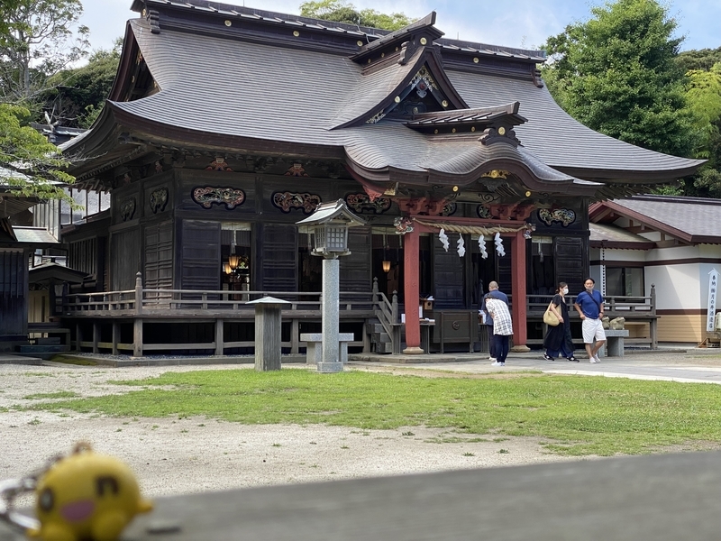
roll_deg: -0.3
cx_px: 360
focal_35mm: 52
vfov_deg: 28.0
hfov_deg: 36.8
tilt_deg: +3.0
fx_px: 1083
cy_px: 270
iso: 20
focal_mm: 6
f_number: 2
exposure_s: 1/571
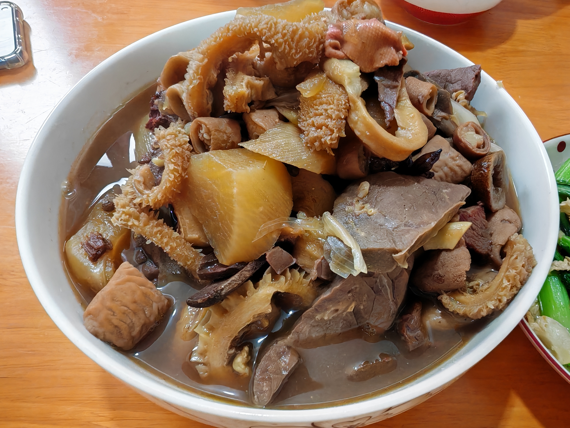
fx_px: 428
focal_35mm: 26
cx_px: 285
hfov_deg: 67.3
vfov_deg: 53.1
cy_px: 214
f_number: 2.2
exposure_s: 1/20
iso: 200
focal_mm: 1.96
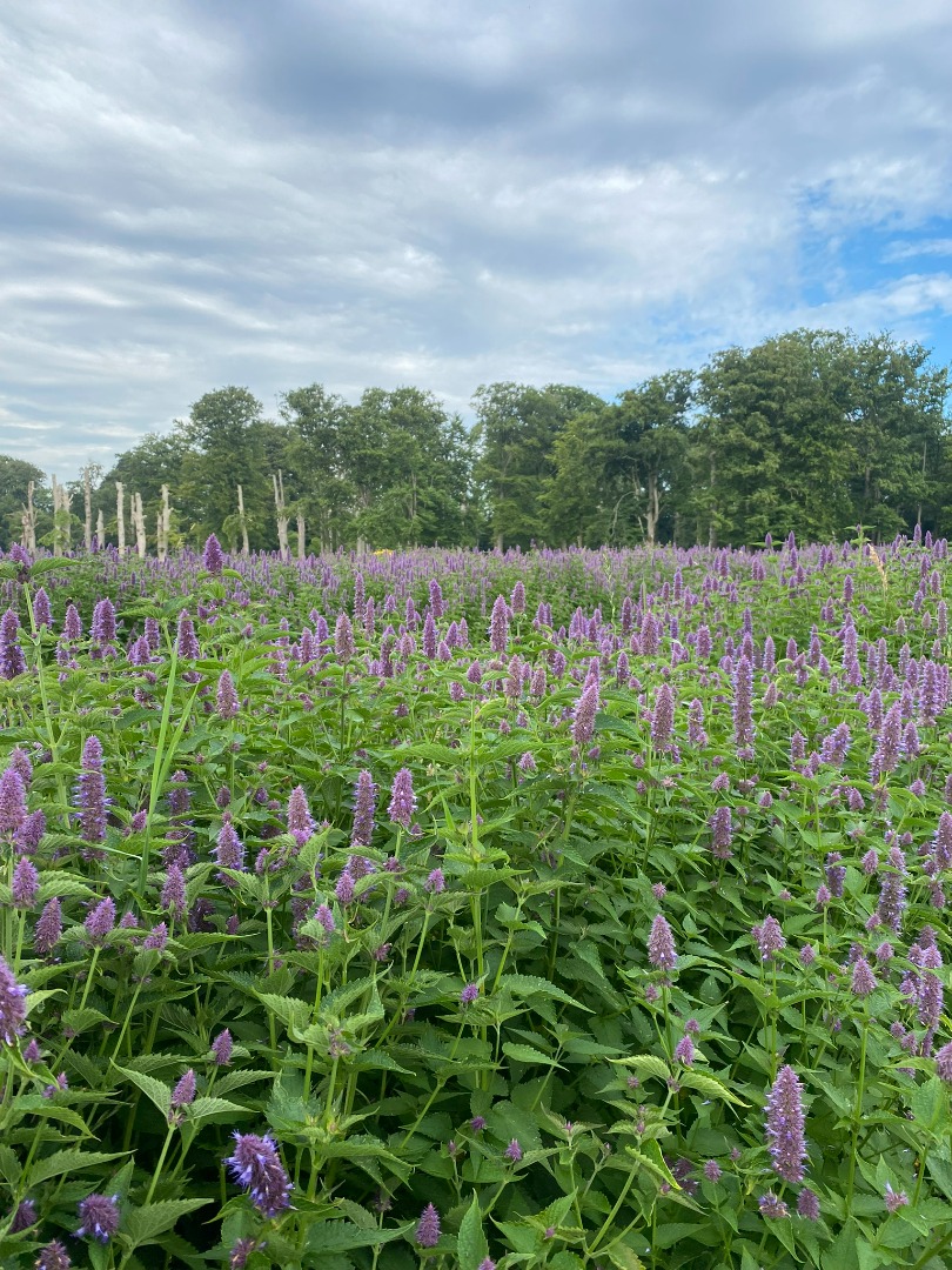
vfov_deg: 67.3
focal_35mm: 26
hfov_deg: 53.1
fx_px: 953
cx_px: 476
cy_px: 635
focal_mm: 4.25
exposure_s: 1/1330
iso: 32
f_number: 1.8
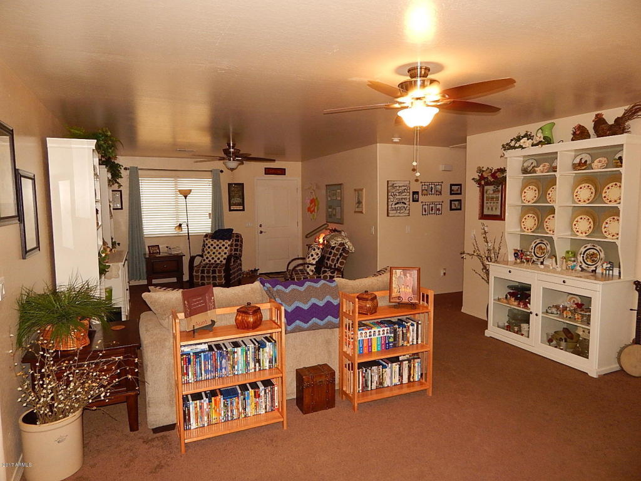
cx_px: 320
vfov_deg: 58.9
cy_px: 240
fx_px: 426
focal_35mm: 23
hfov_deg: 73.9
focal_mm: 4
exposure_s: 1/30
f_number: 3
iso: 200
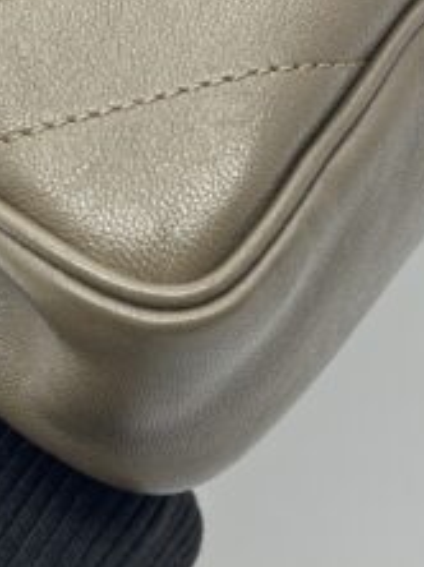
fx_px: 1964
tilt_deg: -46.1
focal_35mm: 120
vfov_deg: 16.2
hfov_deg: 12.3
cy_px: 66
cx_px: 133
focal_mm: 5.7
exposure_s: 1/100
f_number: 1.5
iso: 50
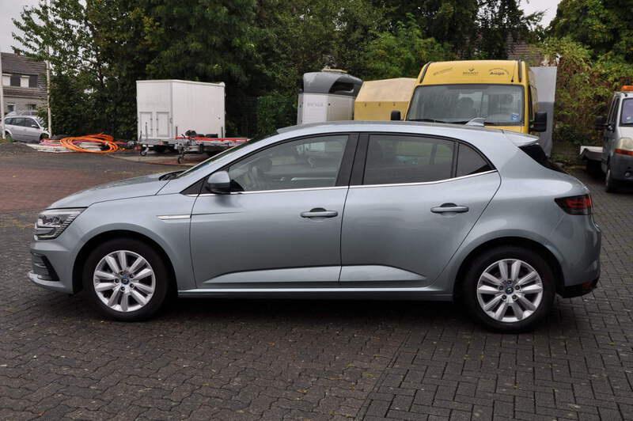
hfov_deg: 49.6
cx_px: 316
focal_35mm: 39
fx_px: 685
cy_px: 210
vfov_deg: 34.2
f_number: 8
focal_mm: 26
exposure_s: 1/250
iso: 200
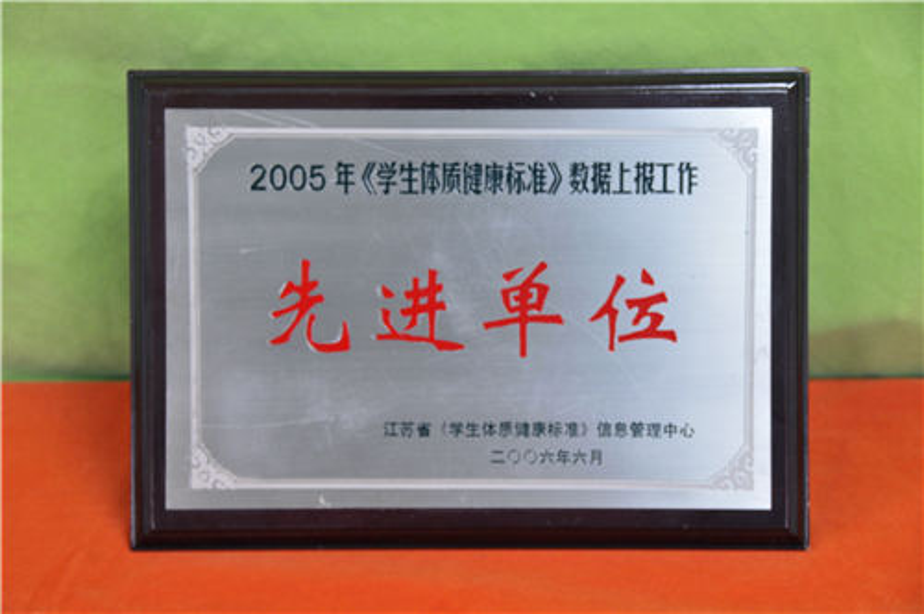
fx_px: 3460
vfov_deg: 10.1
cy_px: 307
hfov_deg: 15.2
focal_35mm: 135
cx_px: 462
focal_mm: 90
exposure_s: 1/13
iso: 640
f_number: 8
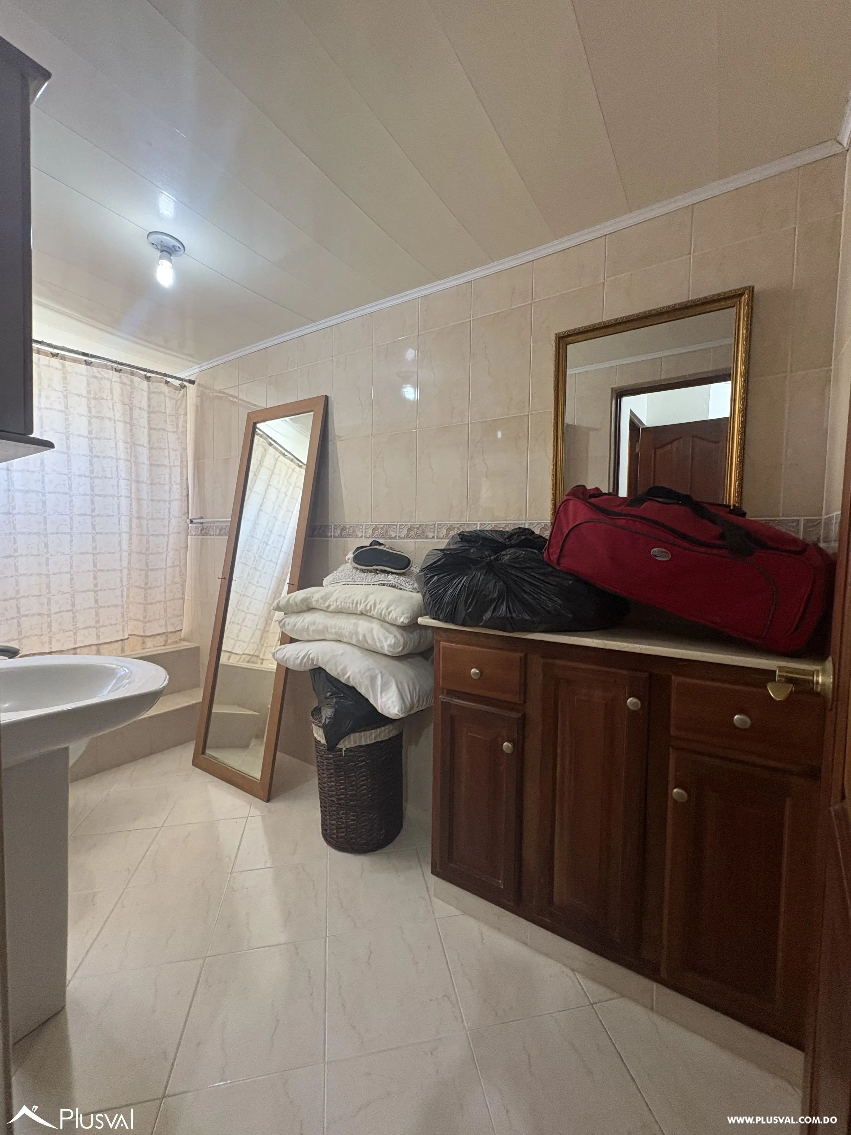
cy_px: 568
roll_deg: -1.6
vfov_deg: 102.1
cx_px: 426
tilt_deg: -2.0
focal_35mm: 14
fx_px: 459
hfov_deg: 85.7
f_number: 2.2
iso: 400
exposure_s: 1/60
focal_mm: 2.22
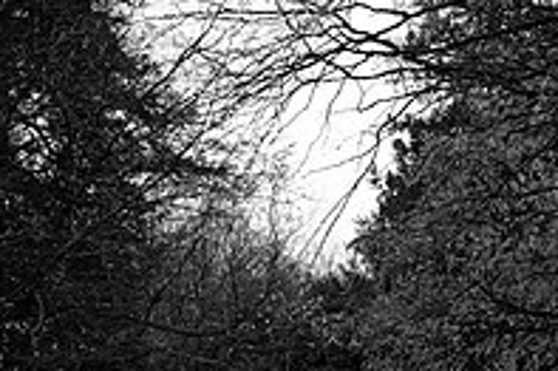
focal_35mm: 79
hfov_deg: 25.5
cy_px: 472
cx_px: 391
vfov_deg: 16.4
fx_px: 1223
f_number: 2.5
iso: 400
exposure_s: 1/200
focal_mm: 16
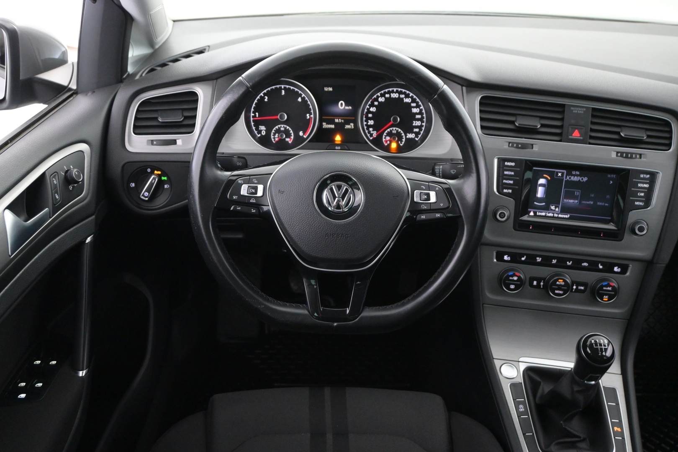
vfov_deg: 40.0
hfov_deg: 57.2
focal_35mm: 33
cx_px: 339
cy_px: 226
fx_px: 621
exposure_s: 1/40
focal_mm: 22
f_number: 4
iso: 3600
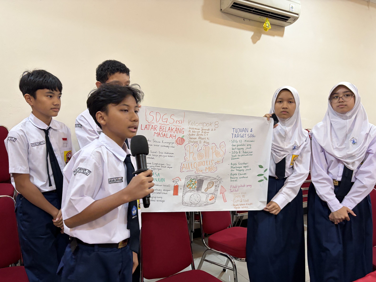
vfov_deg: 53.1
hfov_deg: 67.3
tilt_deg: -2.7
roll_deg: +0.0
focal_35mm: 26
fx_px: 282
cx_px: 188
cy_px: 141
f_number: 1.6
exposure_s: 1/50
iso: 250
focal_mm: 5.96
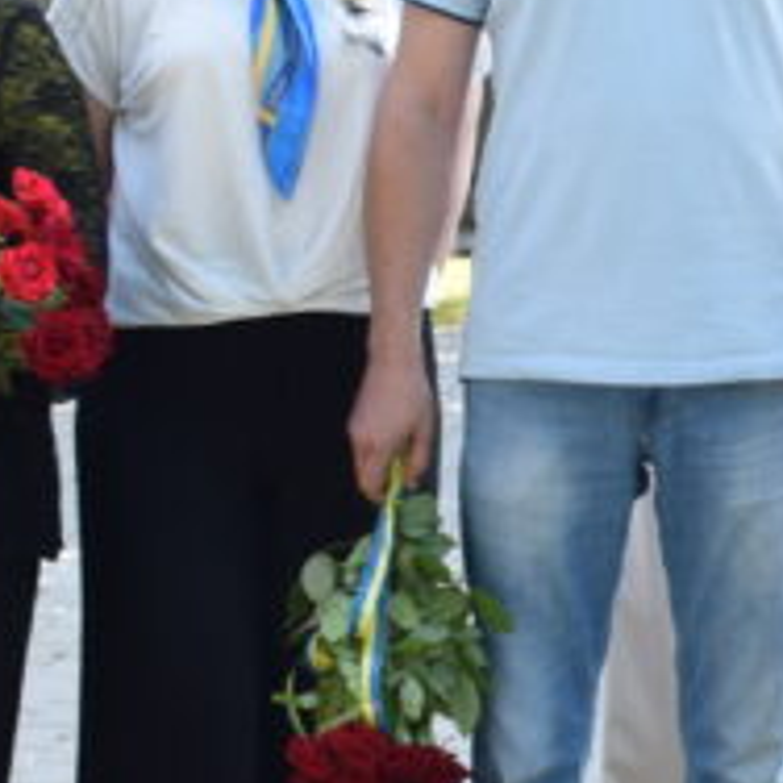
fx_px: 3915
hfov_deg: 11.2
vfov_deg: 11.4
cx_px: 1004
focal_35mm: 153
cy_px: 190
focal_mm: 22
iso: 400
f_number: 7.1
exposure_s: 1/200
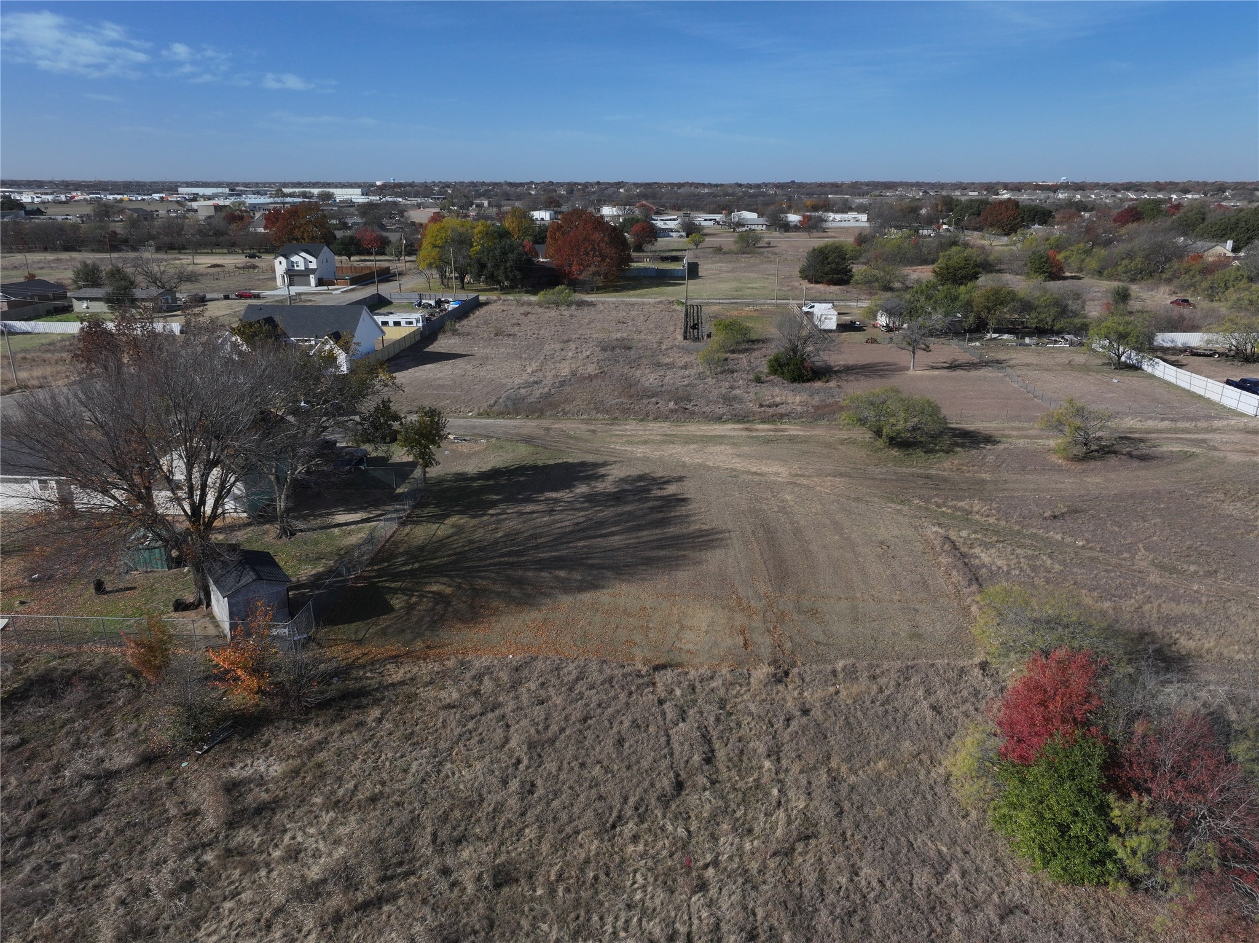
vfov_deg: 56.8
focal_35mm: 24
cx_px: 630
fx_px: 873
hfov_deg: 71.6
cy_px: 472
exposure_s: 1/60
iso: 100
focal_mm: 12.29
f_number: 8
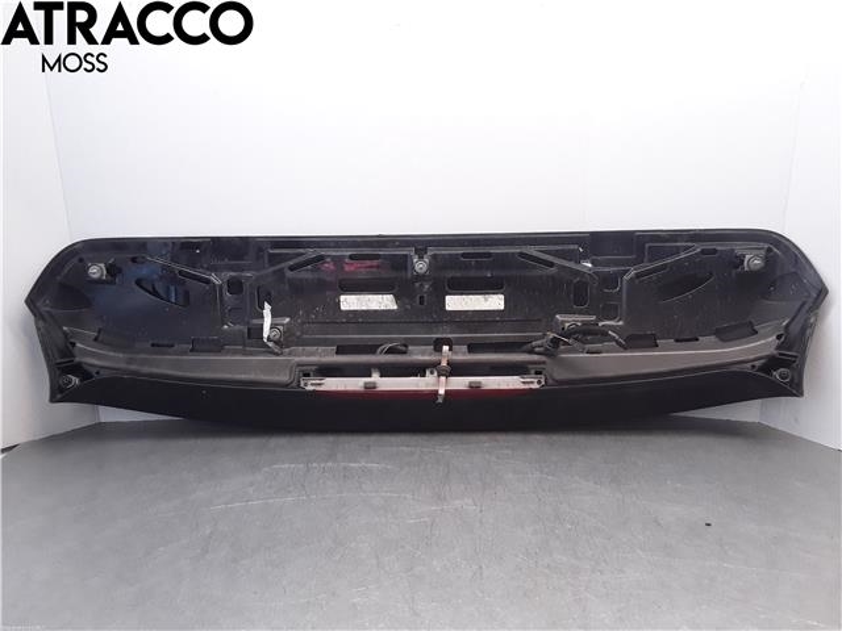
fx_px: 681
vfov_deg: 49.7
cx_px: 421
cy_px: 316
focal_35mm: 28
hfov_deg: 63.4
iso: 100
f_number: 1.9
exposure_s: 1/131
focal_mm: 2.91
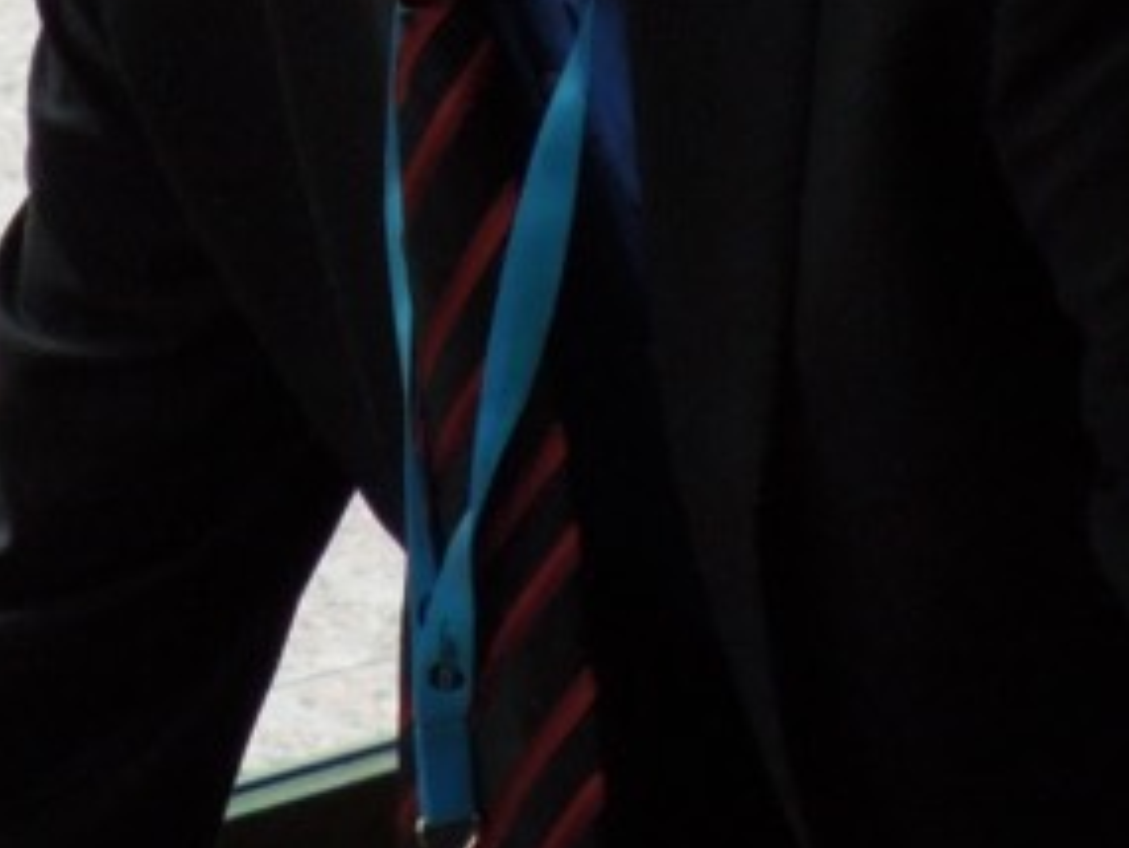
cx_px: 404
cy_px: -293
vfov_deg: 1.5
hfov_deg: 2.0
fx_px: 32074
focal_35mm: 983
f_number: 5.9
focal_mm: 63
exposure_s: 1/30
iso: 900
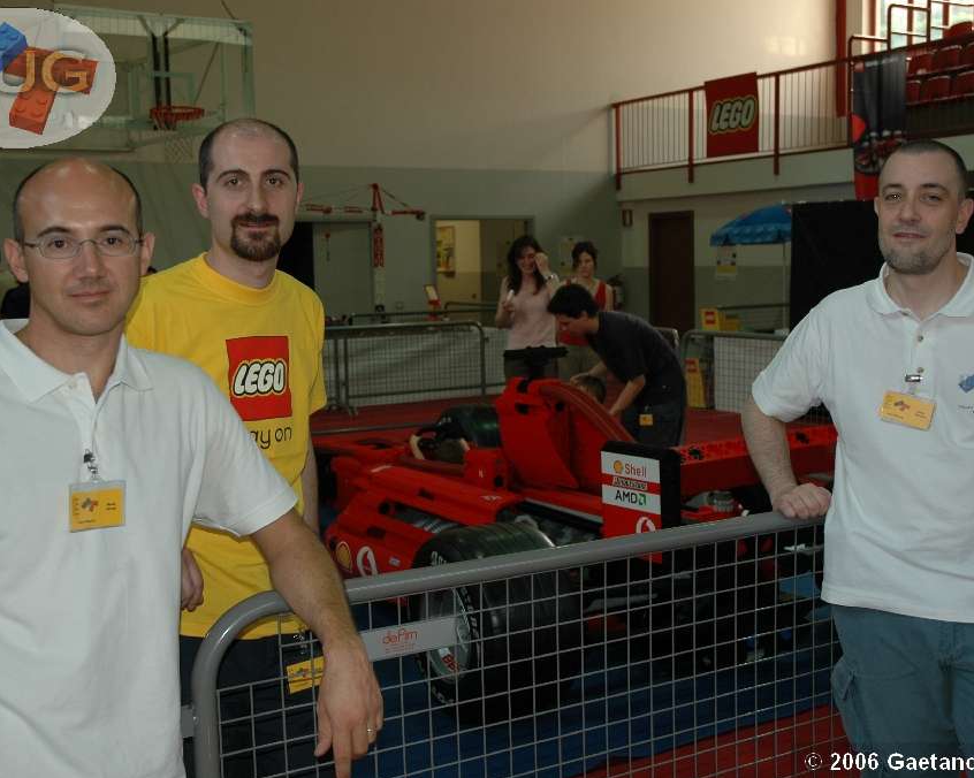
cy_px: 390
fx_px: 1227
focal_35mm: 43
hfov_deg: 43.3
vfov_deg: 35.2
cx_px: 496
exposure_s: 1/60
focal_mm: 25
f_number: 3.8
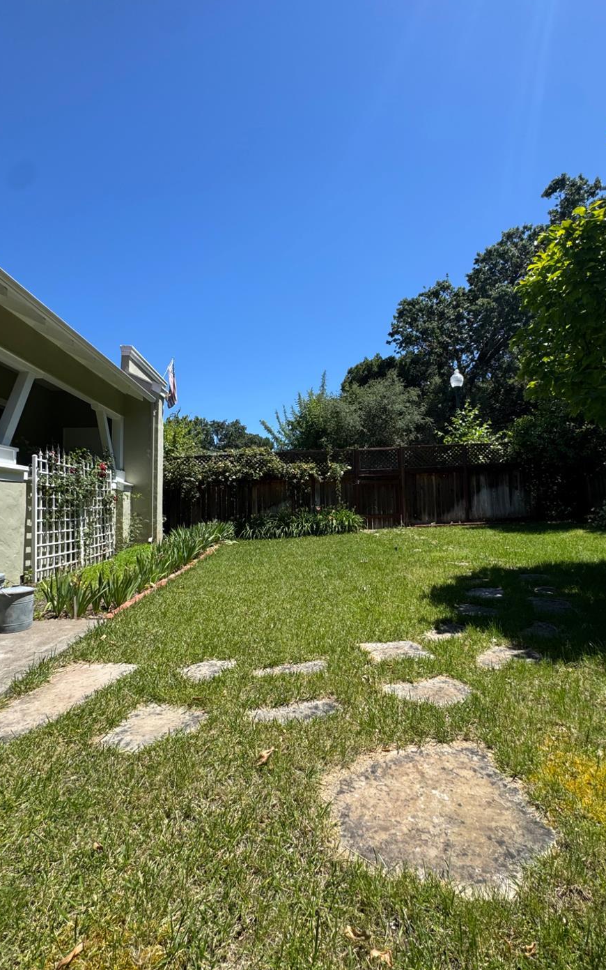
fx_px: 423
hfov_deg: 71.3
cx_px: 305
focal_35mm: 16
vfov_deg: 97.8
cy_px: 472
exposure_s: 1/1256
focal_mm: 2.22
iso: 50
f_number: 2.2
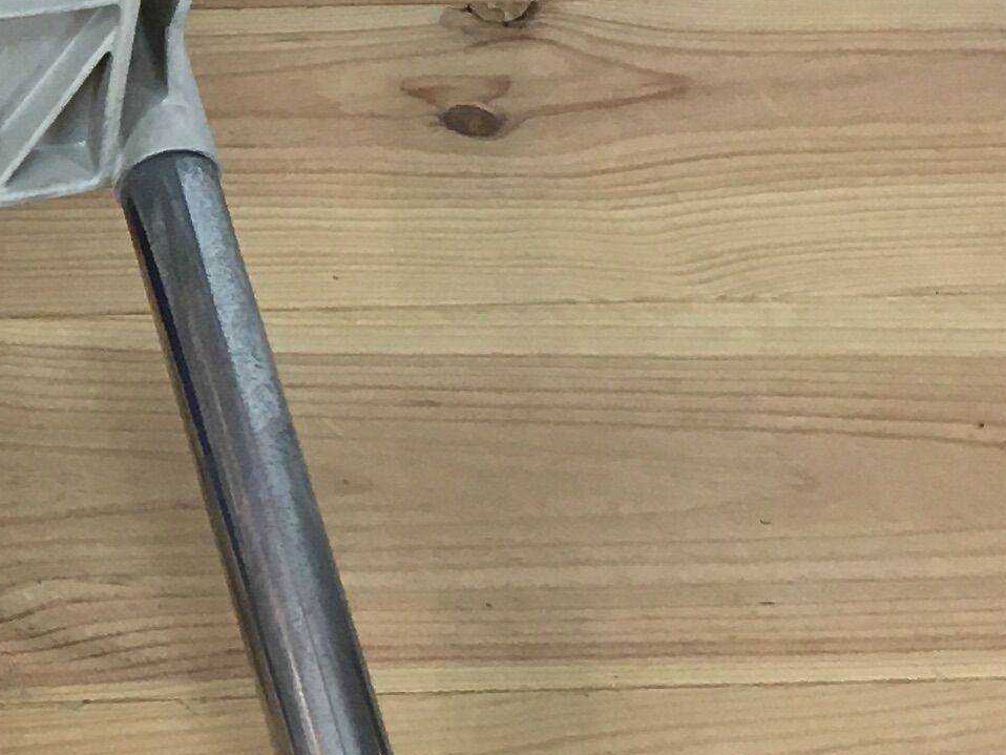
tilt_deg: -37.0
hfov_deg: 14.7
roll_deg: -0.1
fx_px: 3546
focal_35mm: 122
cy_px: 246
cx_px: -630
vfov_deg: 12.1
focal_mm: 4.15
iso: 40
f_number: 2.2
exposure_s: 1/33
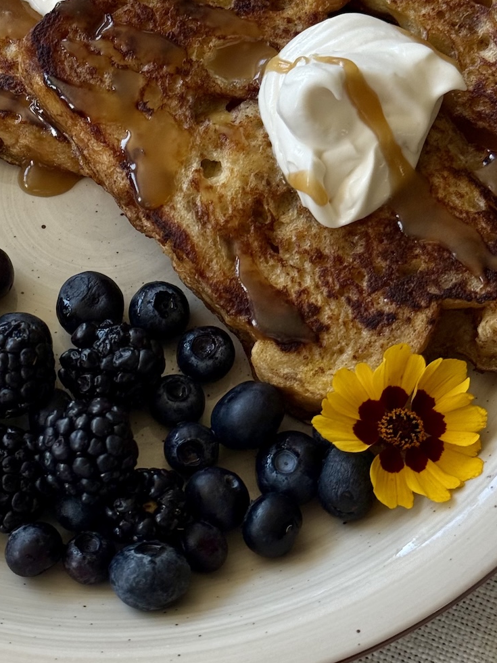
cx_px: 108
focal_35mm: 81
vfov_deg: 24.1
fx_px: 1551
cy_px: 304
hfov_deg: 18.1
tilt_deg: -62.3
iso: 80
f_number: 1.78
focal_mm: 6.76
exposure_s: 1/292
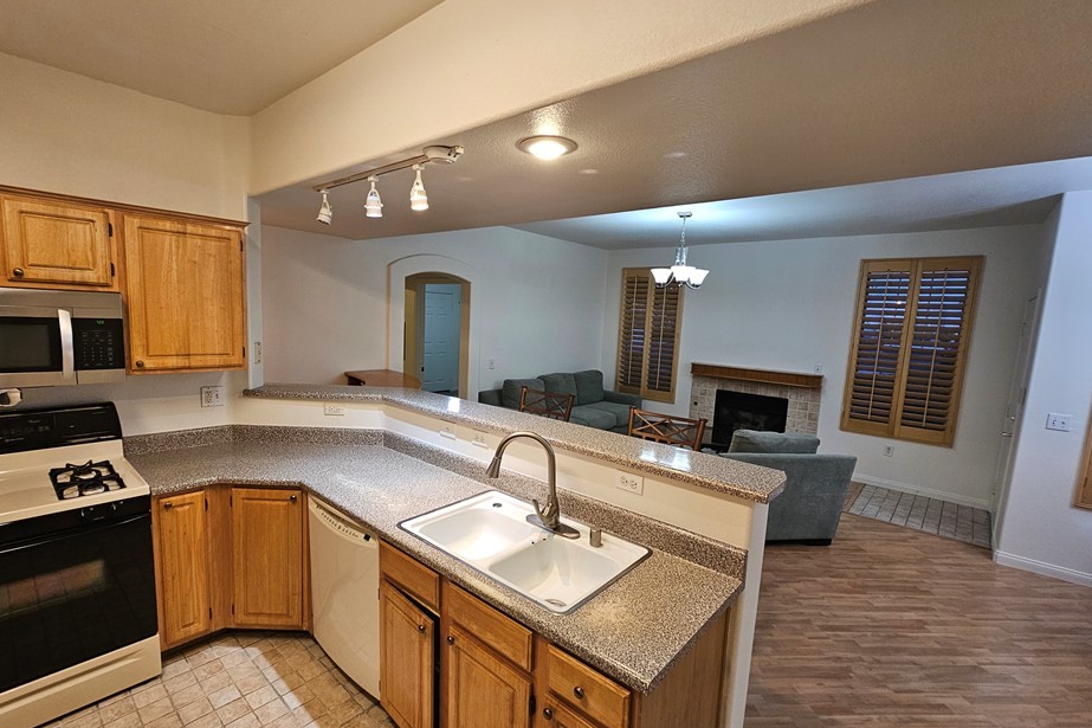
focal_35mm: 15
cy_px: 381
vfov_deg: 77.3
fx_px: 455
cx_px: 512
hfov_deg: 100.3
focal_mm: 2.2
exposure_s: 1/60
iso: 160
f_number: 2.2
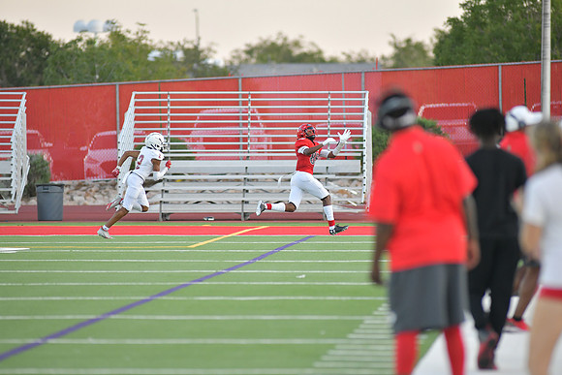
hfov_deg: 6.9
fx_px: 4684
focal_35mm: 300
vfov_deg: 4.6
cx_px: 281
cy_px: 188
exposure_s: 1/1250
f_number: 3.5
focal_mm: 300
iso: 1600
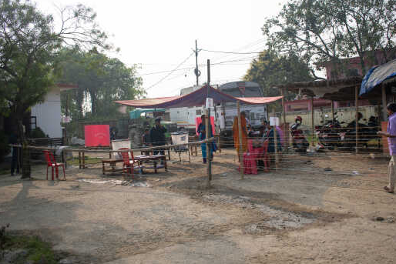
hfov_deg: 54.3
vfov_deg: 37.8
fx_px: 385
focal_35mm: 35
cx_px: 223
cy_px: 119
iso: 200
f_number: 3.8
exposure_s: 1/2000
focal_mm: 20
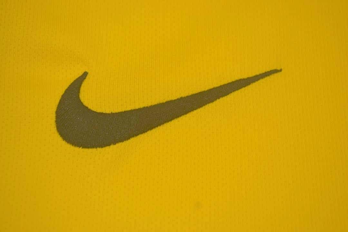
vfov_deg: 16.6
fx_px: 797
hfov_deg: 24.6
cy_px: 116
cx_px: 174
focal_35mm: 82
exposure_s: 1/80
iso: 200
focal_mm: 55
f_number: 5.6
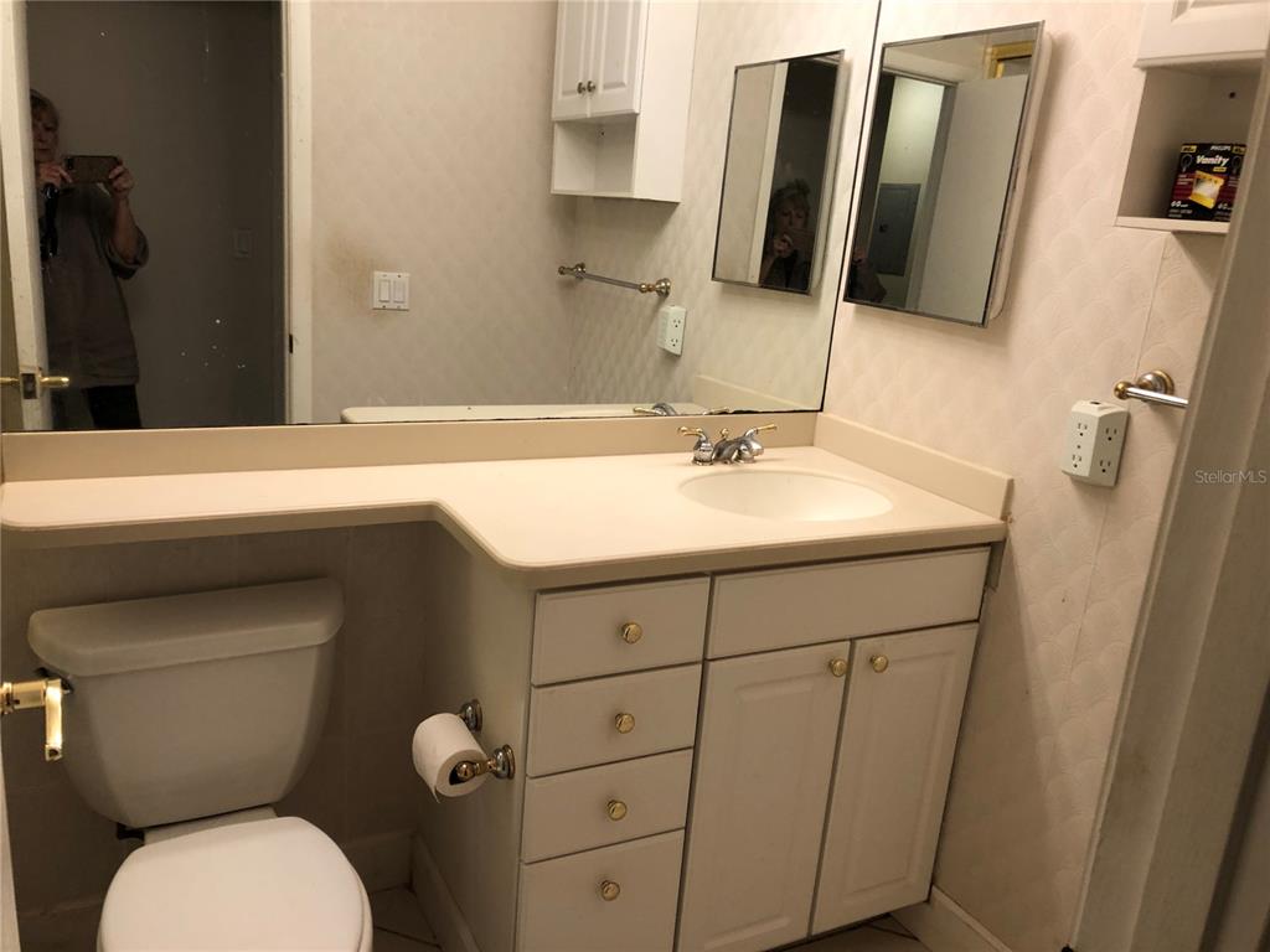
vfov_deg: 49.7
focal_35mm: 28
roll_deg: -4.9
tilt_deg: -15.1
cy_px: 476
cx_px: 635
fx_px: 1027
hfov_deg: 63.4
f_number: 1.8
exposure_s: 1/30
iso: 25
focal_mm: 3.99
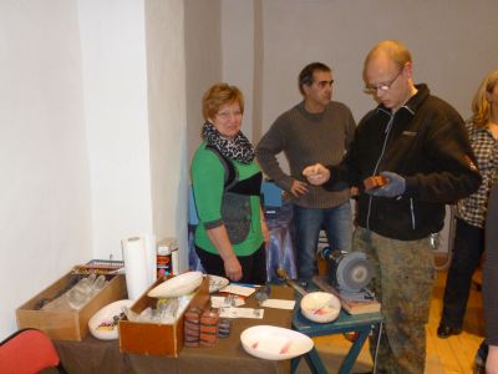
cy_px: 187
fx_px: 460
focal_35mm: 32
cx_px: 249
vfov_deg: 44.2
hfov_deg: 56.8
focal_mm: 5.7
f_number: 2.9
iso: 400
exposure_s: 1/60
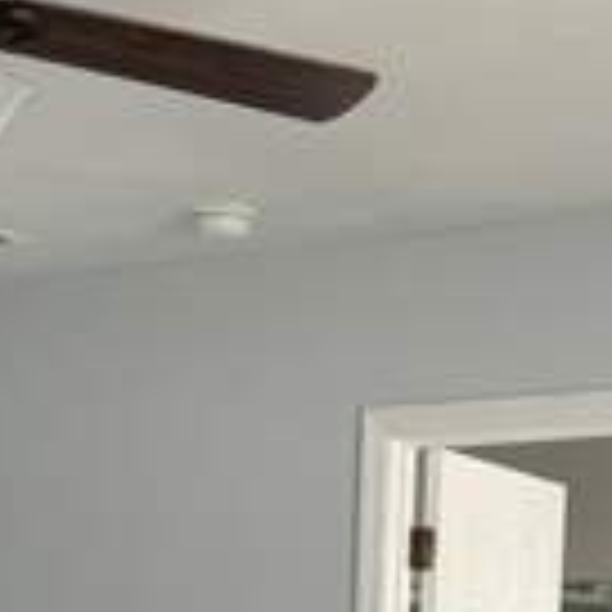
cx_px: 194
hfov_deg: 17.3
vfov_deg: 15.7
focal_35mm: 100
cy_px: 981
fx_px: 2000
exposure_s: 1/121
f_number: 1.78
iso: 125
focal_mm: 6.76
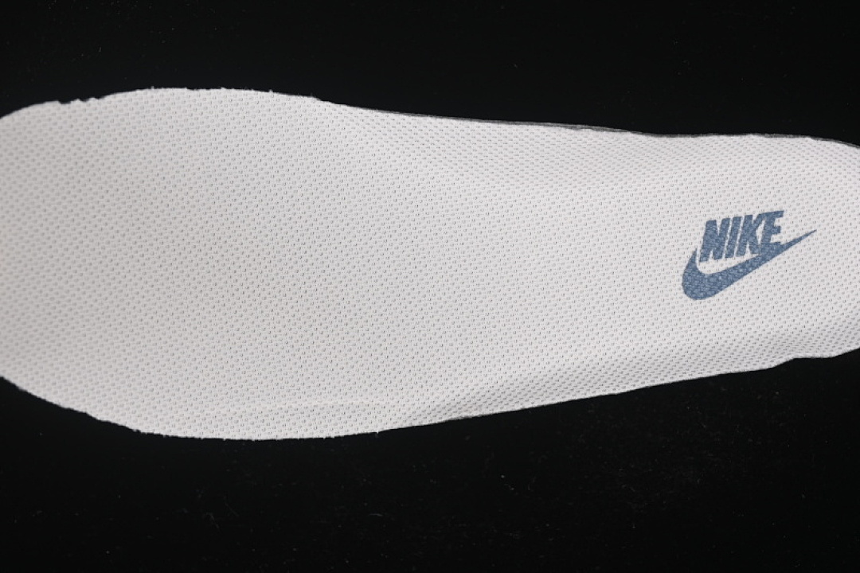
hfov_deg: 27.0
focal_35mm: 75
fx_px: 1792
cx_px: 430
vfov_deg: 18.2
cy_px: 286
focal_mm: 50
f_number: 7.1
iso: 160
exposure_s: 1/80
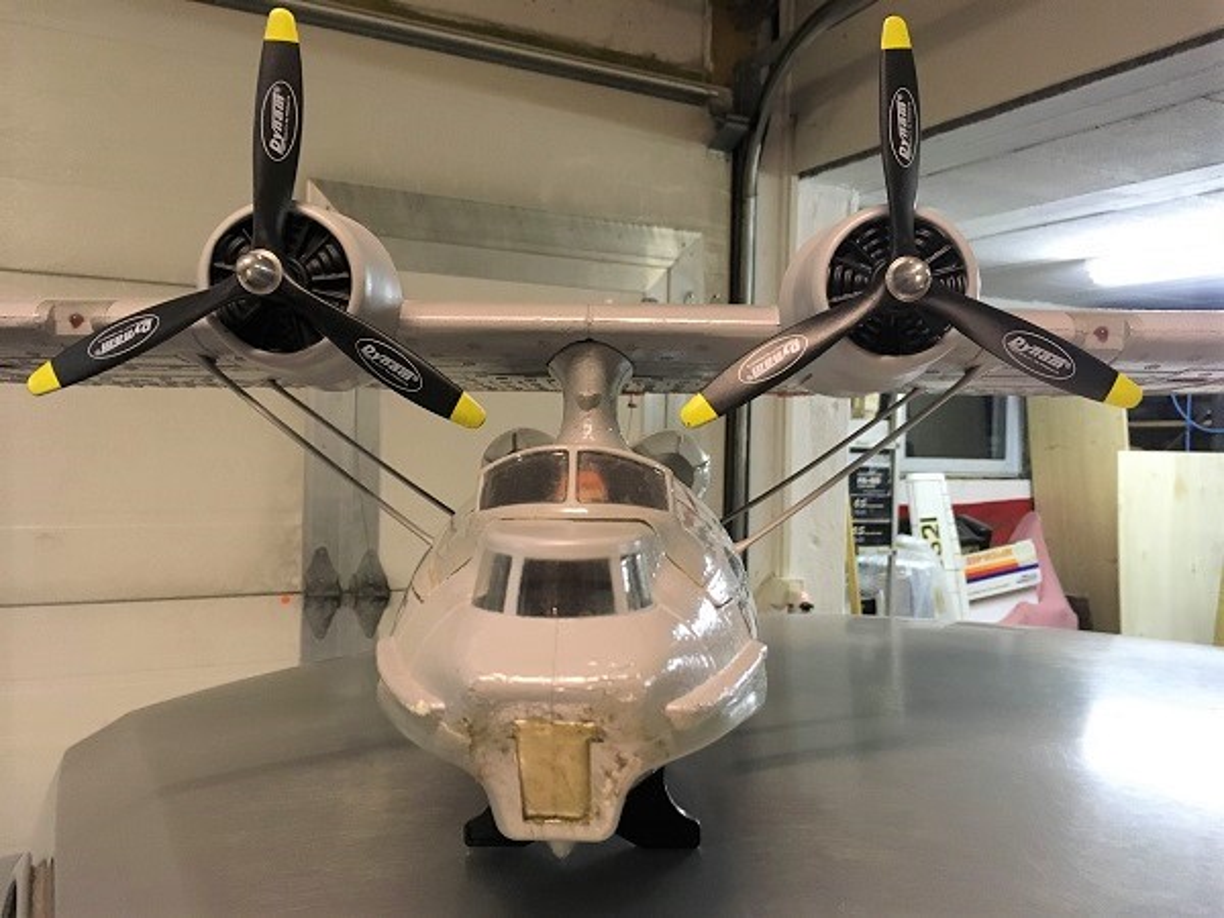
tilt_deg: -0.3
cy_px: 459
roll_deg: -1.3
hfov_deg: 61.7
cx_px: 612
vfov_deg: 48.2
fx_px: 1025
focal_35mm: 29
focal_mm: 4.15
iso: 250
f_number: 2.2
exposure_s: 1/17
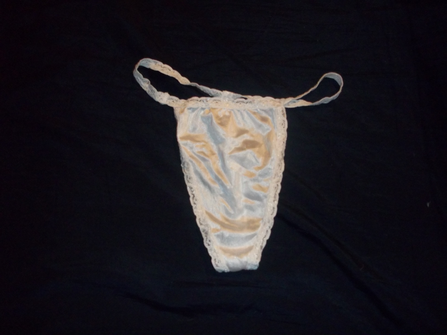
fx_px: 465
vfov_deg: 39.7
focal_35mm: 36
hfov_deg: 51.4
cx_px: 224
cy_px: 168
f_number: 3.1
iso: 320
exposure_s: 1/30
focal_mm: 6.5
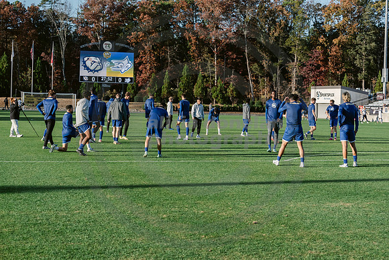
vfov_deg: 19.5
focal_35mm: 70
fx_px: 757
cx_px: 194
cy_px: 130
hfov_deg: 28.8
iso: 1250
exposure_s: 1/1600
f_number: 8
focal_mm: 70
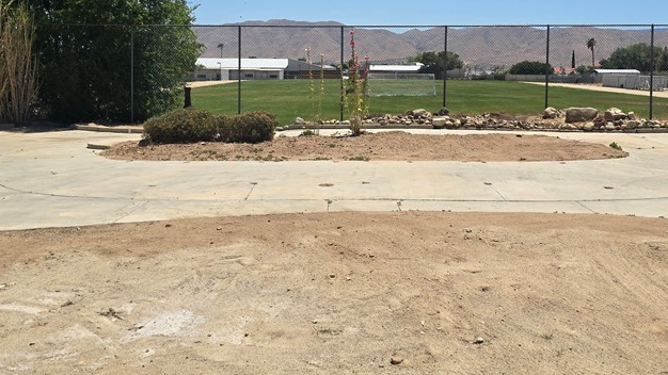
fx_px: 726
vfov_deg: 28.5
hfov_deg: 49.3
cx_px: 364
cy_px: 83
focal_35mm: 41
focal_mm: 6.3
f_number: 1.7
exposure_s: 1/1176
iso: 12
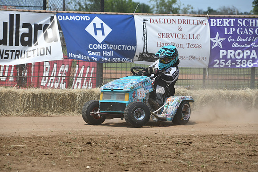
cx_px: 129
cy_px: 86
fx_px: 1878
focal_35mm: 262
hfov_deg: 7.9
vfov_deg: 5.2
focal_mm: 175
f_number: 8
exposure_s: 1/500
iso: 110
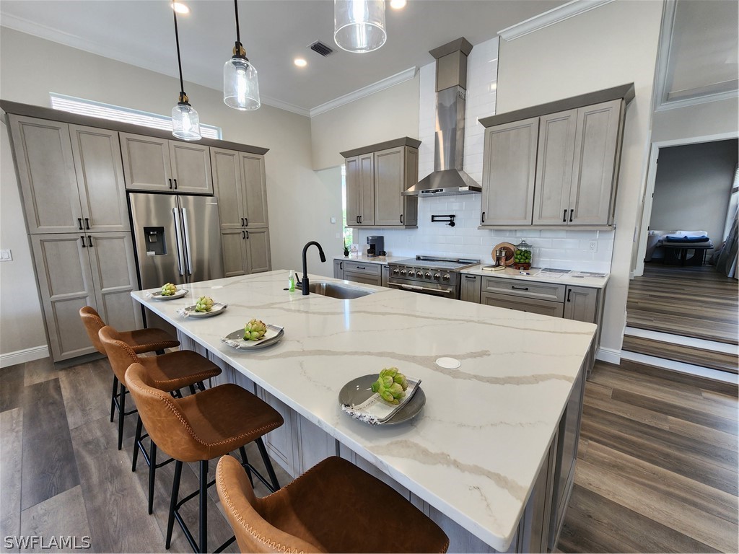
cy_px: 277
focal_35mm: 13
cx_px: 370
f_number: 2.2
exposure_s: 1/60
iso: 125
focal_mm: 2.2
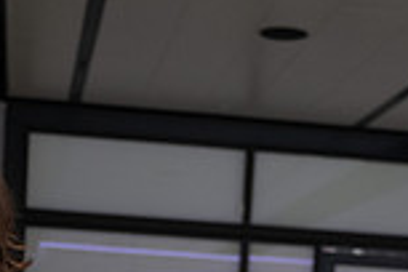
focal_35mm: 106
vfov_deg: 11.8
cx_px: 173
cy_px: 513
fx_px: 1201
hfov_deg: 19.3
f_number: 2.8
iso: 1600
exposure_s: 1/800
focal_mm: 28
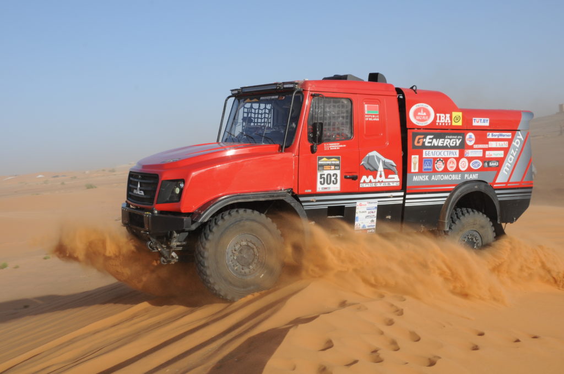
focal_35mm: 39
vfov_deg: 34.1
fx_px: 610
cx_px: 282
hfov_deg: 49.6
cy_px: 187
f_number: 9
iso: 320
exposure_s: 1/320
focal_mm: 26
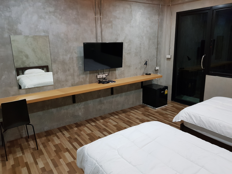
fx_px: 174
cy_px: 87
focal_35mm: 26
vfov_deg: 53.1
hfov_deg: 67.3
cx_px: 116
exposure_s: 1/26
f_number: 1.7
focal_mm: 4.3
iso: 200
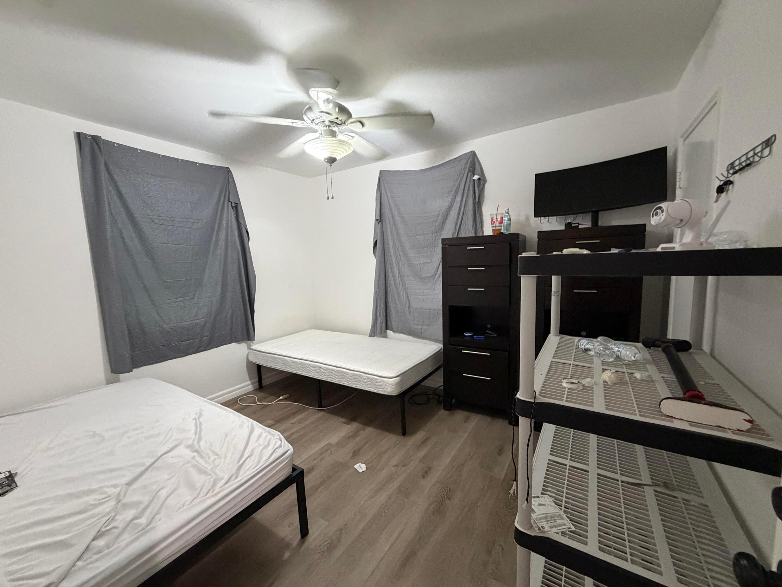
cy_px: 294
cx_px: 391
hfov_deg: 102.1
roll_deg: +2.5
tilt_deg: -4.2
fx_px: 316
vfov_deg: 85.7
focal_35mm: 14
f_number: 2.2
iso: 500
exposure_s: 1/60
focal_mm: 2.22
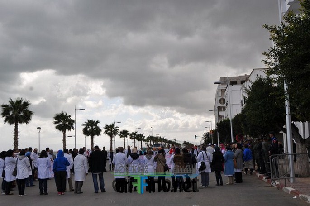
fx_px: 335
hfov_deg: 49.6
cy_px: 103
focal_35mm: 39
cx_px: 155
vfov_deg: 34.1
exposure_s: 1/400
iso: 200
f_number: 10
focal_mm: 26
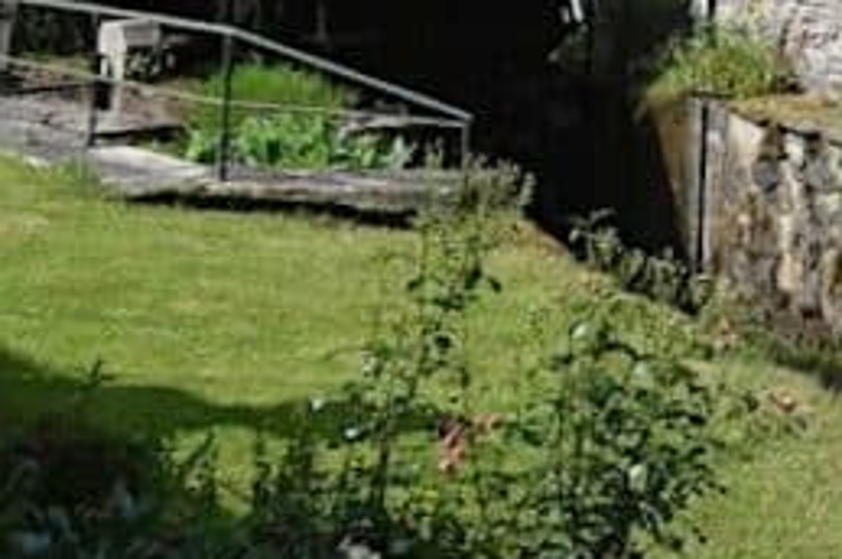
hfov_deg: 17.2
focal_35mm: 95
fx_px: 2219
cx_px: 1557
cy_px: -507
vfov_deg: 12.8
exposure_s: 1/400
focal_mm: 24
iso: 100
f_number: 7.1
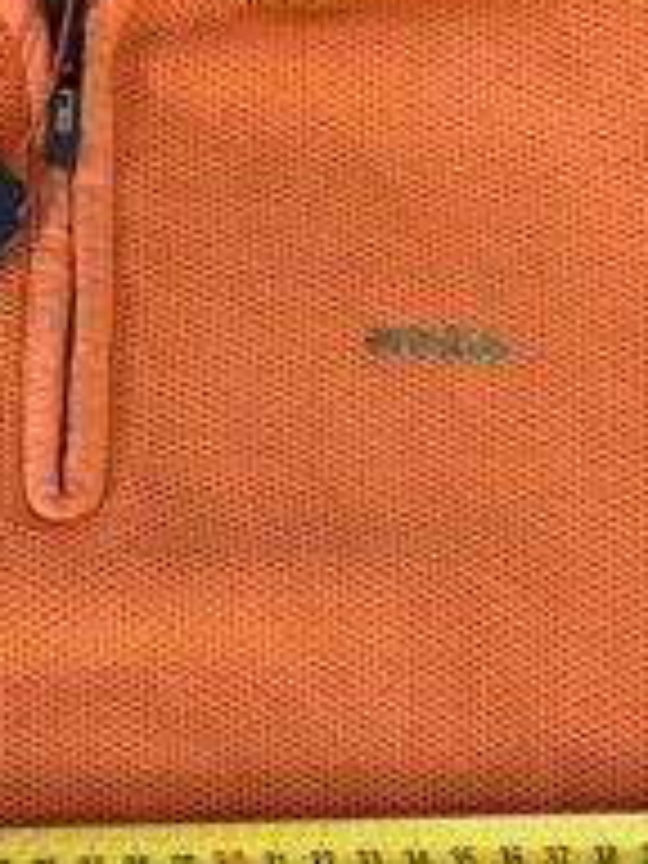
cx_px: 27
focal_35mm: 100
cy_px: 688
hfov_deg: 14.6
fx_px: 2496
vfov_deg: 19.4
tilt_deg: -70.9
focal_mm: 6.76
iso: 125
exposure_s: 1/100
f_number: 1.78
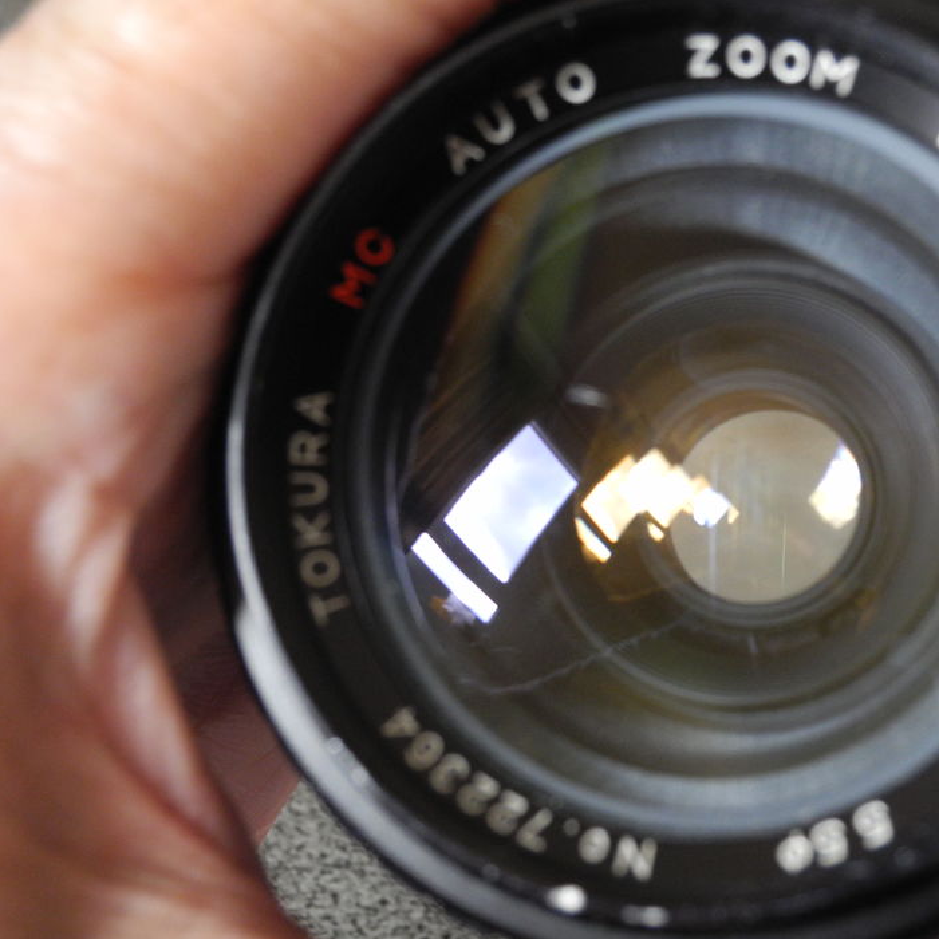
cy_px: 501
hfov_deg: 27.0
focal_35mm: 63
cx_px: 667
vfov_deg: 27.3
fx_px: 1933
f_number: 3.5
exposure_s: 1/20.6
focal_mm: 10.7
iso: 400
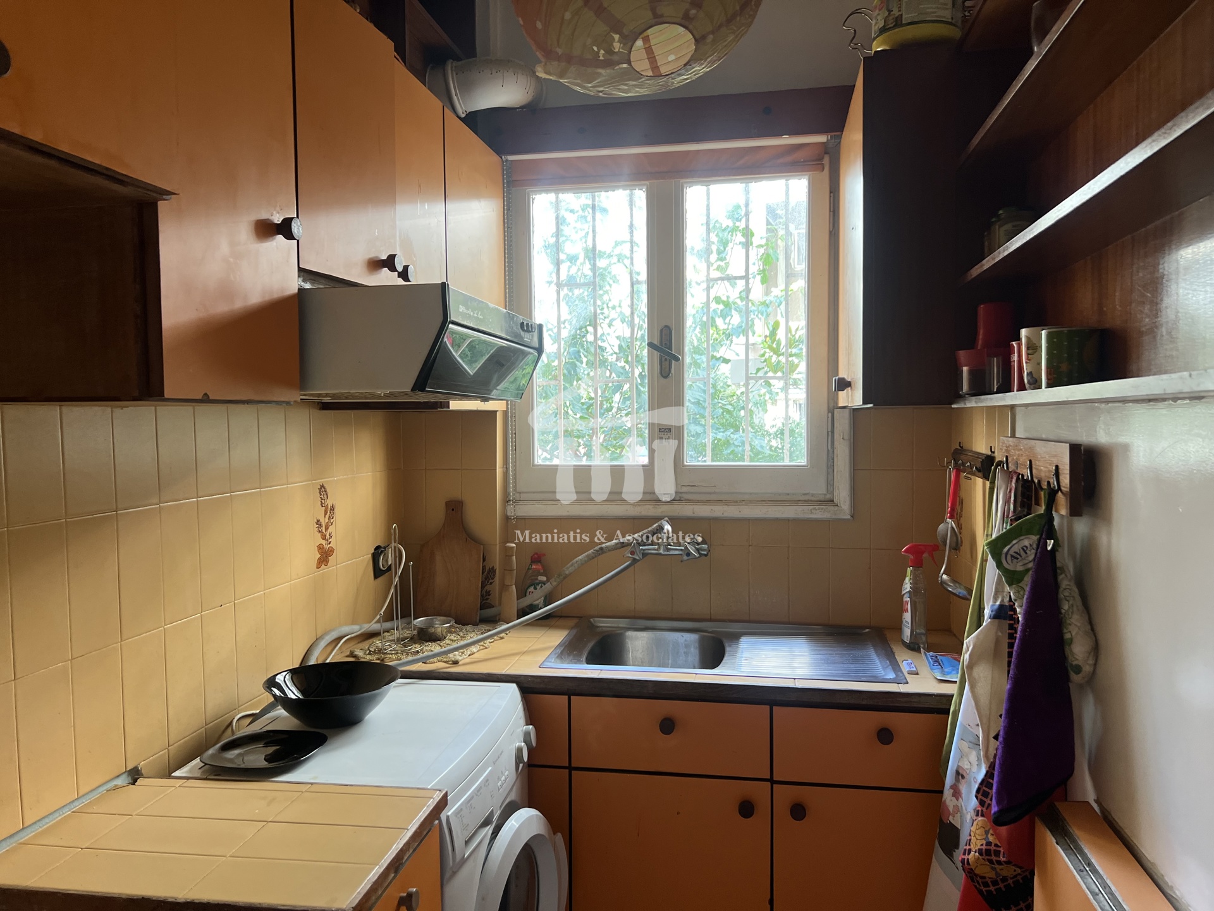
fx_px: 912
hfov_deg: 67.3
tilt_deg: -2.7
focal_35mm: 26
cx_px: 607
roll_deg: +0.7
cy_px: 456
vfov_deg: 53.1
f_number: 1.5
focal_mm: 5.7
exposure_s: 1/121
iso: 125
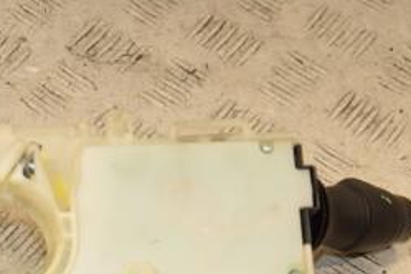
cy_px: 238
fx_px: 1404
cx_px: -23
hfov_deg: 16.2
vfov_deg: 11.1
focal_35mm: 123
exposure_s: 1/200
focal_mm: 34
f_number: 7.1
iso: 800
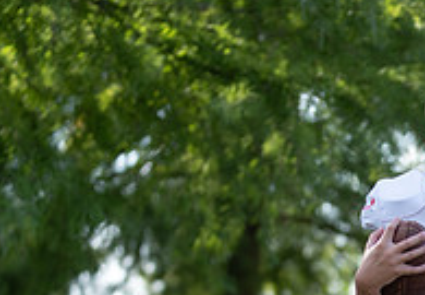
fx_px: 2760
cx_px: 488
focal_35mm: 231
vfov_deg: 6.1
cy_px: 396
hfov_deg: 8.7
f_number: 2.8
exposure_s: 1/400
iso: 100
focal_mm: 70
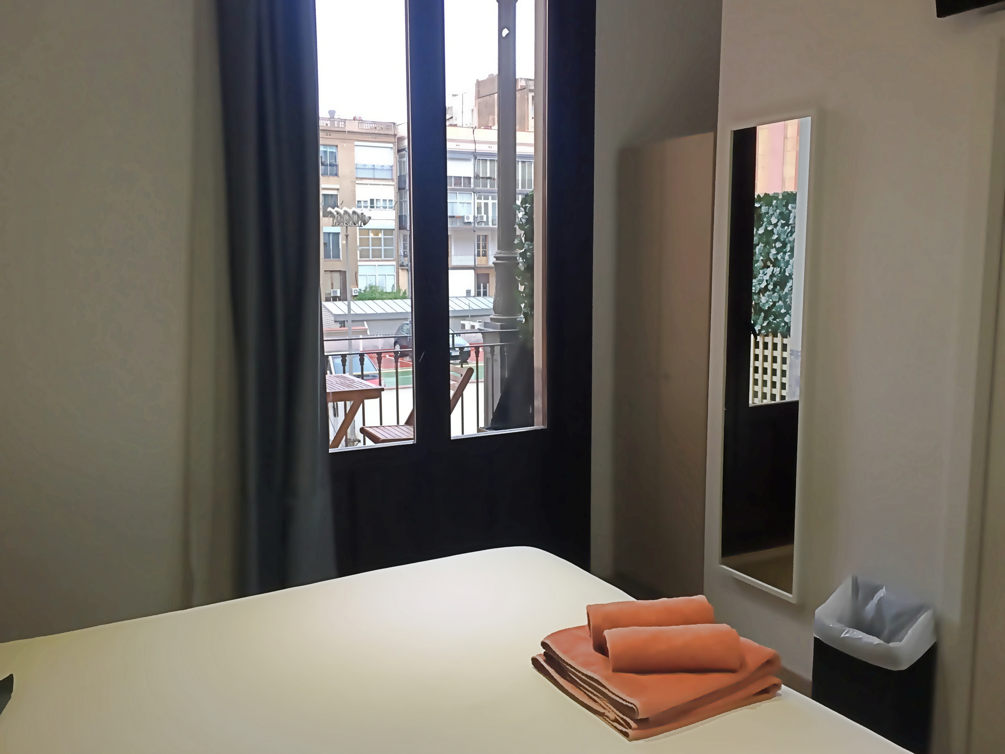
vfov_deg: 48.2
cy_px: 377
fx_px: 842
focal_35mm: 29
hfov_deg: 61.7
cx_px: 502
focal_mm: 4.15
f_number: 2.2
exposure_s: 1/33
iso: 80
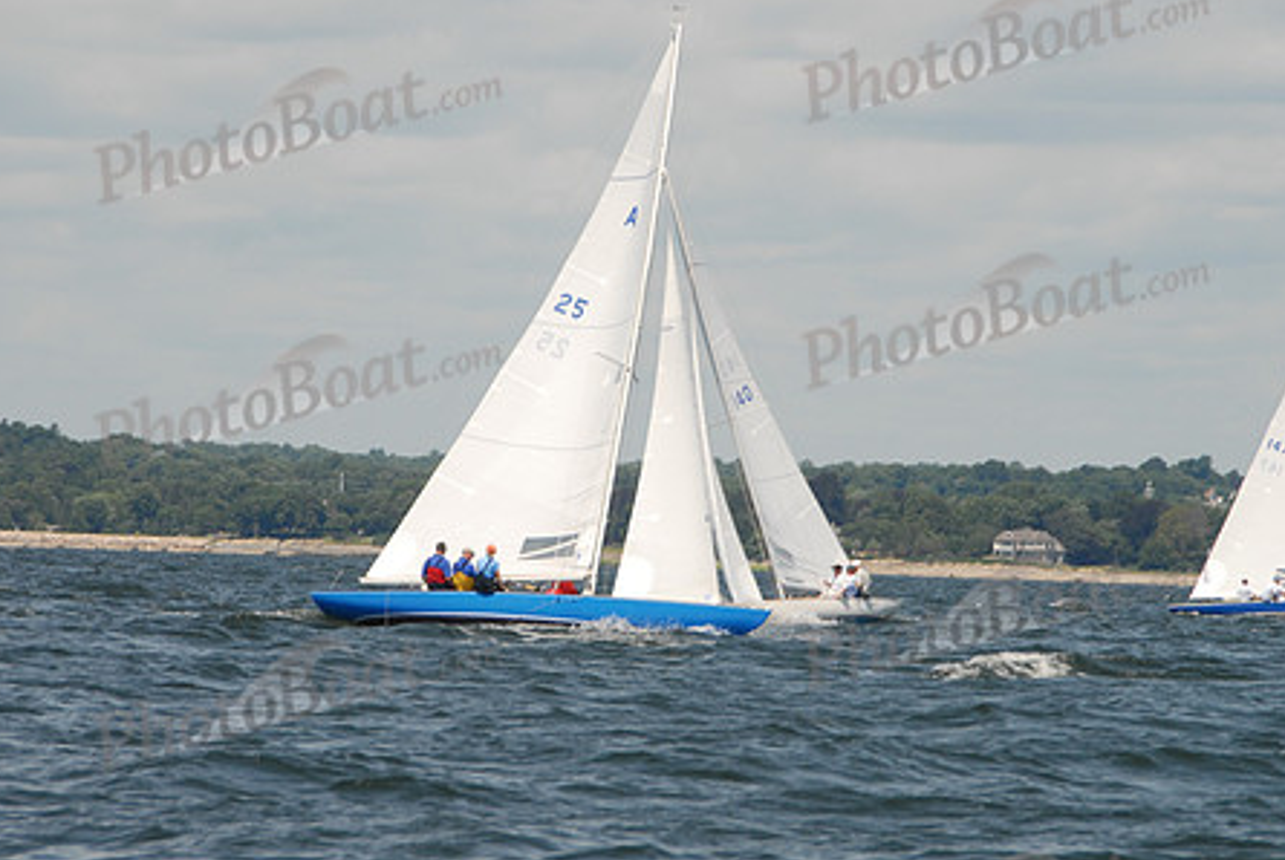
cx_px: 653
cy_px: 505
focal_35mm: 264
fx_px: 9423
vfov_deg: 5.2
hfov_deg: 7.8
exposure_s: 1/500
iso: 200
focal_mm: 135
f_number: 8
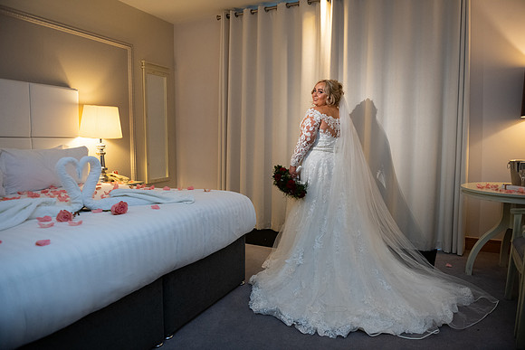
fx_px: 350
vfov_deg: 53.2
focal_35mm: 24
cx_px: 262
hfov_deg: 73.7
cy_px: 175
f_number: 3.5
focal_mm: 24
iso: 1250
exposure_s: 1/160
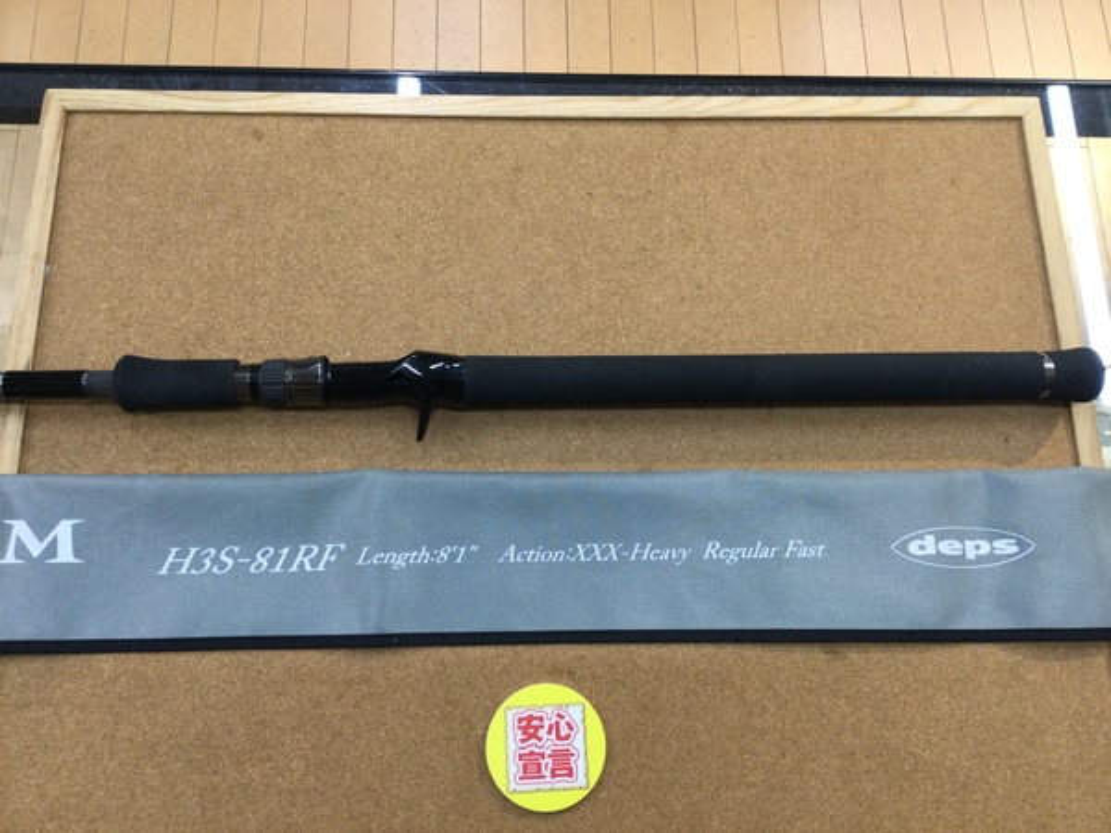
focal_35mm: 31
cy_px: 416
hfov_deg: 58.4
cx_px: 556
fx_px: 995
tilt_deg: -74.1
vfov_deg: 45.4
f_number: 2.4
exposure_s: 1/30
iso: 32
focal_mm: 3.3
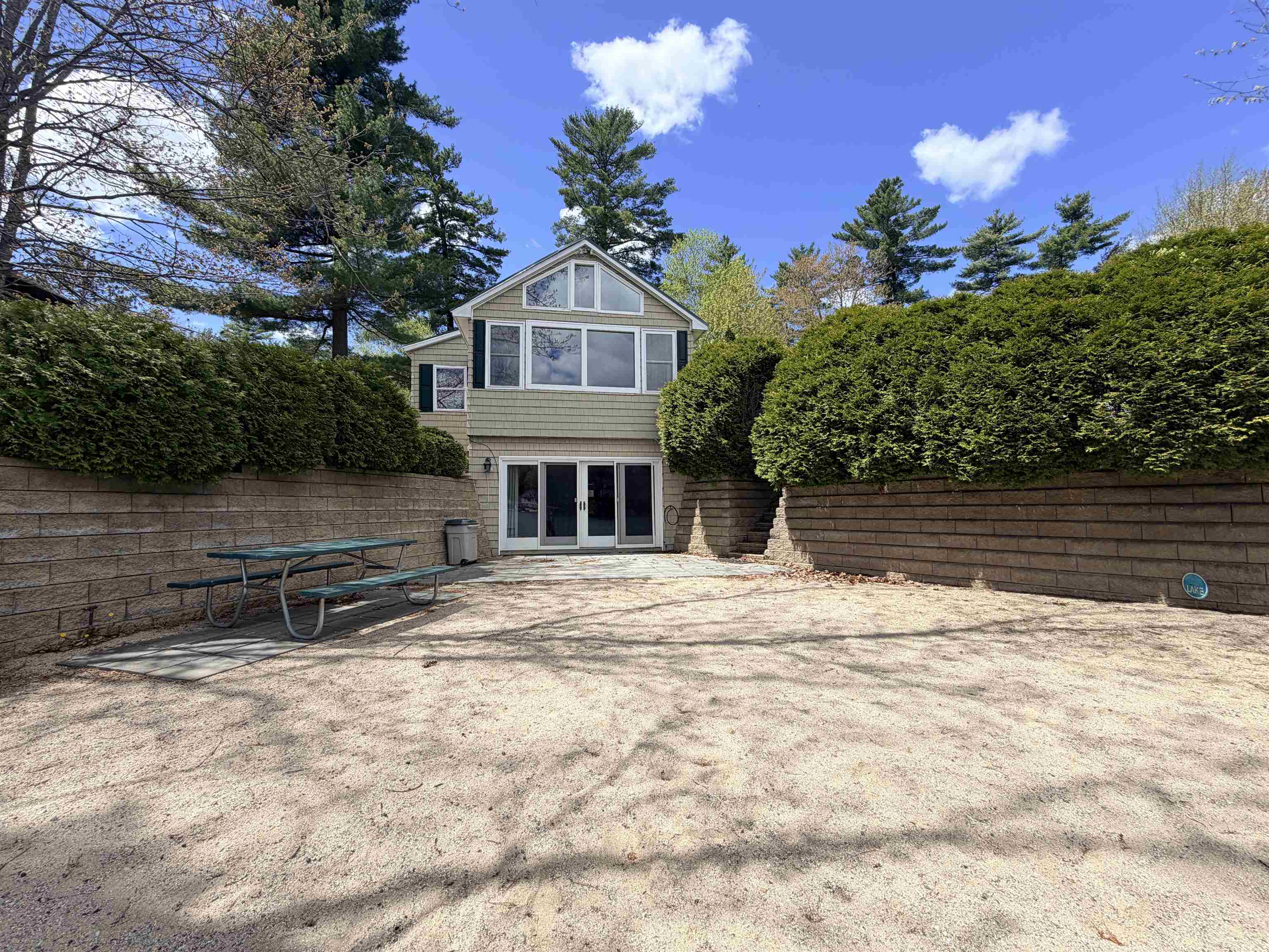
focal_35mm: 14
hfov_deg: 102.1
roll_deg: +0.6
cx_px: 634
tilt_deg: +3.6
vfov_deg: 85.7
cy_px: 476
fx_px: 513
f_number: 2.2
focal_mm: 2.22
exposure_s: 1/770
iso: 25
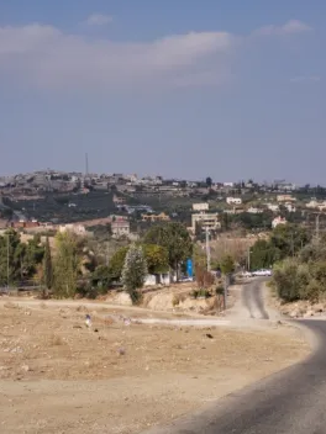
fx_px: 1055
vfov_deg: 23.3
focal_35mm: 84
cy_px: 207
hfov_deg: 17.6
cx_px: 149
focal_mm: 4.75
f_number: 1.8
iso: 100
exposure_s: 1/2529
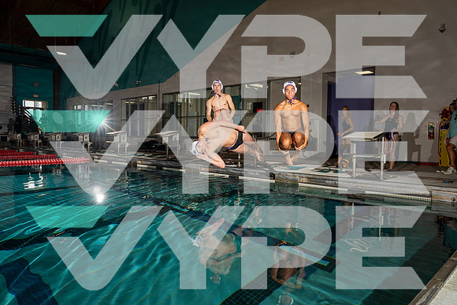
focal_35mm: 28
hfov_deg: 65.5
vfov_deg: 46.4
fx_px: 356
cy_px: 152
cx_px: 228
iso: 100
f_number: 4
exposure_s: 1/250
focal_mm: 28
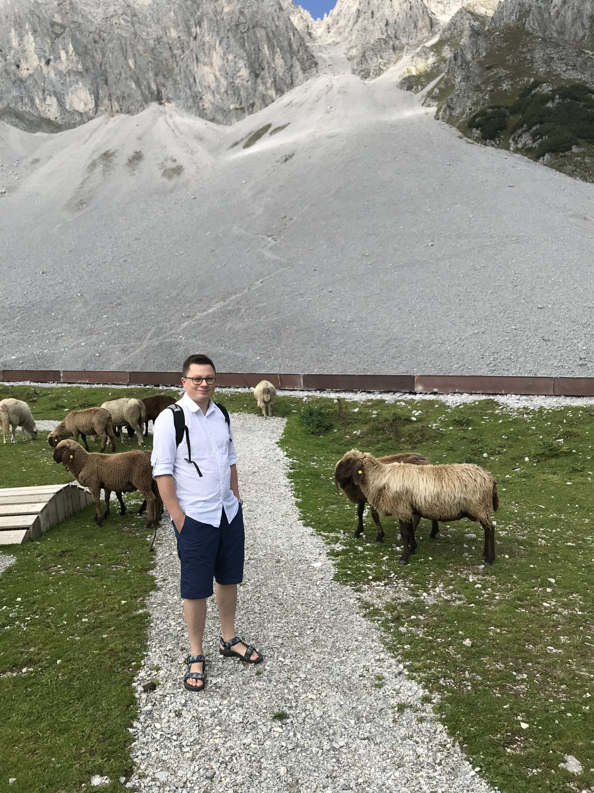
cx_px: 297
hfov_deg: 49.7
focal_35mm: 28
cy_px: 396
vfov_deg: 63.4
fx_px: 641
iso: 20
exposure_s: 1/1451
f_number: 1.8
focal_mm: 3.99
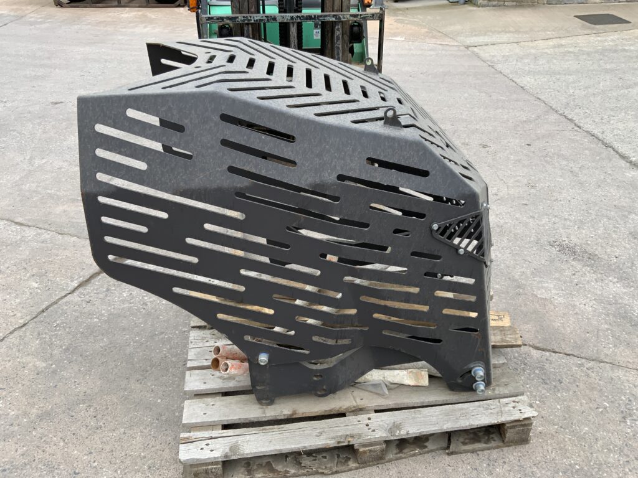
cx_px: 319
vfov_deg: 48.2
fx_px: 534
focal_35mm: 29
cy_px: 239
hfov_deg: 61.7
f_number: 1.8
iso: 16
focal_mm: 3
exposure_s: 1/370
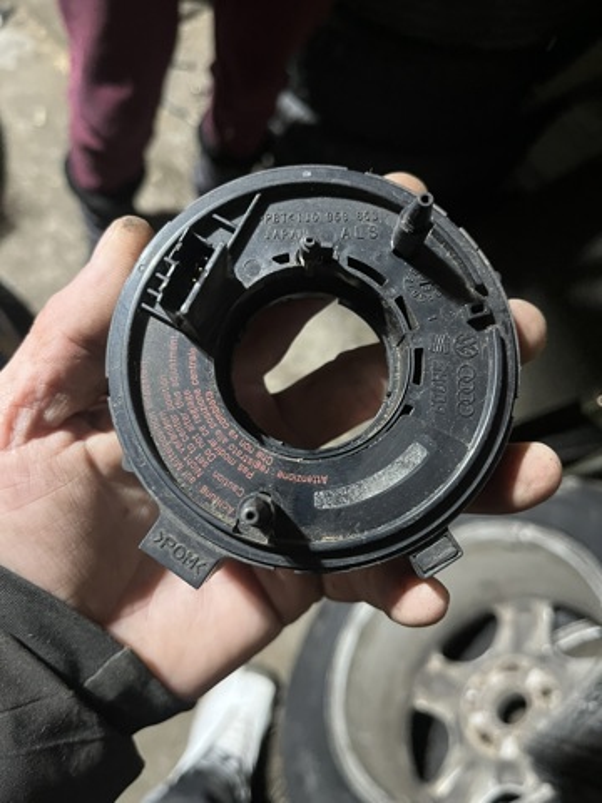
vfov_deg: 67.3
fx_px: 603
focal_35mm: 26
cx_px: 301
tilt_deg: -74.3
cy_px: 402
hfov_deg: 53.1
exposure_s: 1/30
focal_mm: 5.1
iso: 640
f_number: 1.6
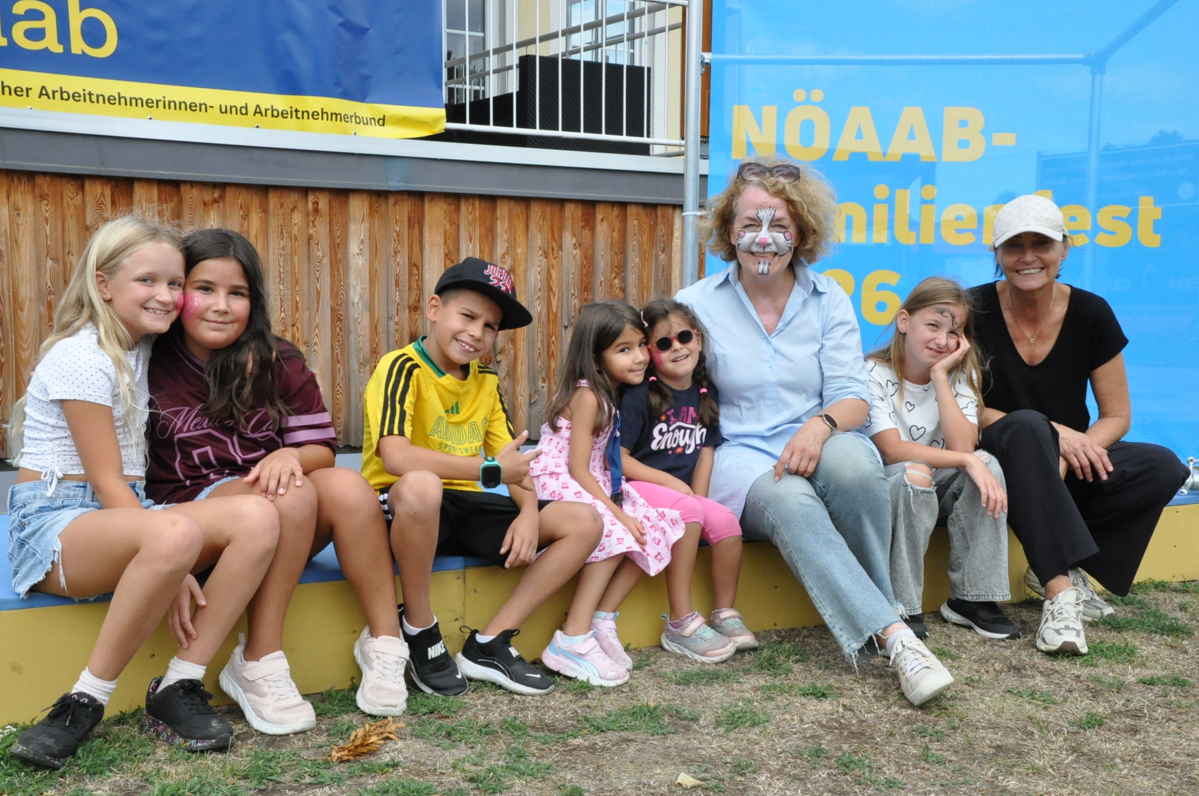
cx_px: 600
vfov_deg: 29.8
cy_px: 398
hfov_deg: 43.7
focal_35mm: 45
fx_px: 1497
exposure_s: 1/750
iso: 2000
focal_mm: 30
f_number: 13
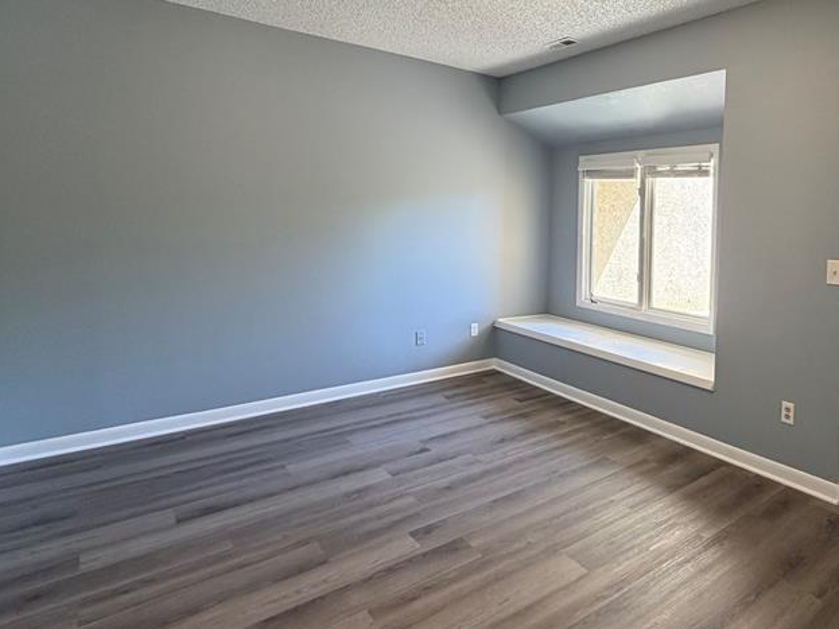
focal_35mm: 23
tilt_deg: -1.9
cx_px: 601
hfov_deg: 70.3
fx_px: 557
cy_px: 236
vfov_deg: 58.1
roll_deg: -1.6
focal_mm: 2.22
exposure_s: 1/120
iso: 200
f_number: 2.2
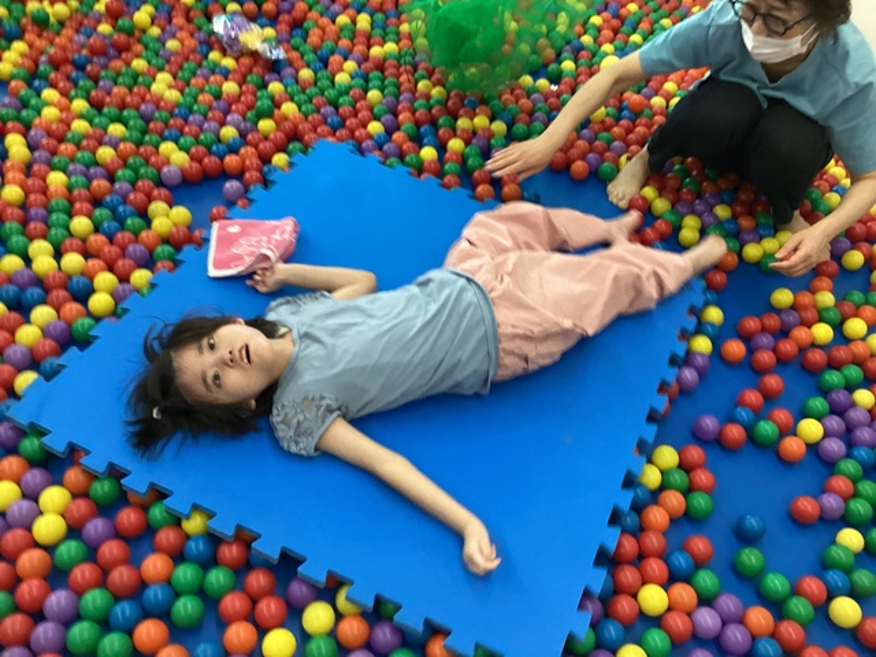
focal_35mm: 31
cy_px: 328
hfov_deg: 58.4
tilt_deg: -49.0
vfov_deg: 45.4
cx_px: 438
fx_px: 784
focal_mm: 3.3
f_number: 2.4
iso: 250
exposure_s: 1/60
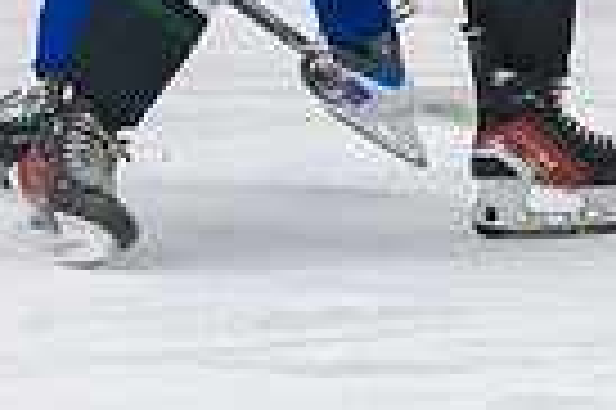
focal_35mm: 782
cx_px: 503
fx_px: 13365
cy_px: -140
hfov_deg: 2.6
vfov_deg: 1.8
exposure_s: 1/640
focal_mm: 135
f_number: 3.2
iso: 2000
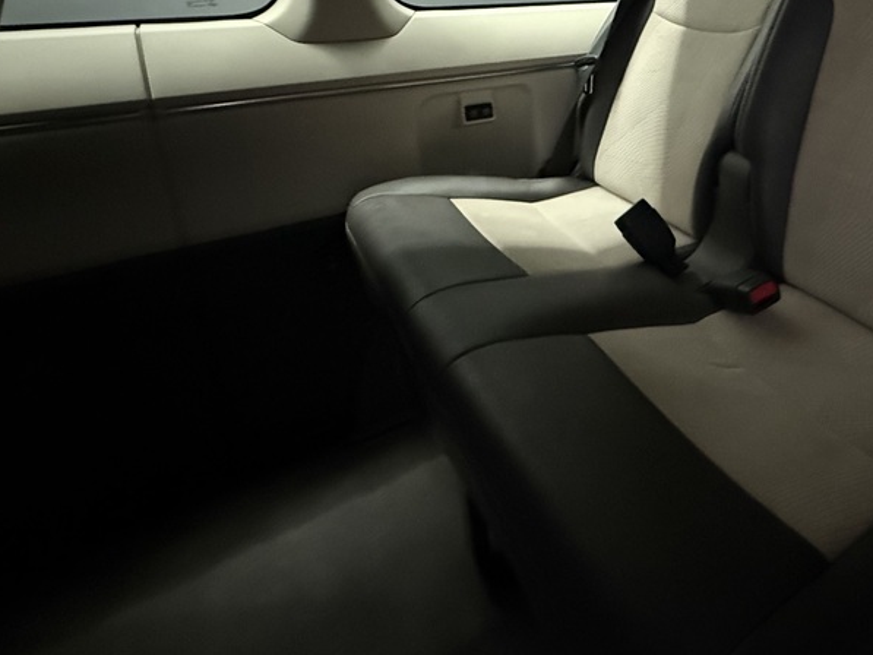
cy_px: 129
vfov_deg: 53.0
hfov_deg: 65.4
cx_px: 693
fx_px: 605
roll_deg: -0.1
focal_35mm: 24
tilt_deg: -14.7
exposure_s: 1/33
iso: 1600
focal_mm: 2.22
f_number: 2.2
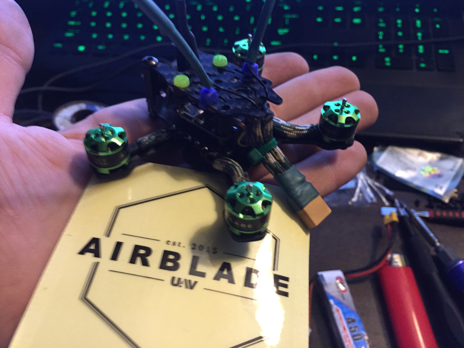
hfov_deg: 61.7
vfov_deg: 48.2
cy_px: 174
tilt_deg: -51.6
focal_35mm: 29
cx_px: 232
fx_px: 389
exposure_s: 1/15
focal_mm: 4.15
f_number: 2.2
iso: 250
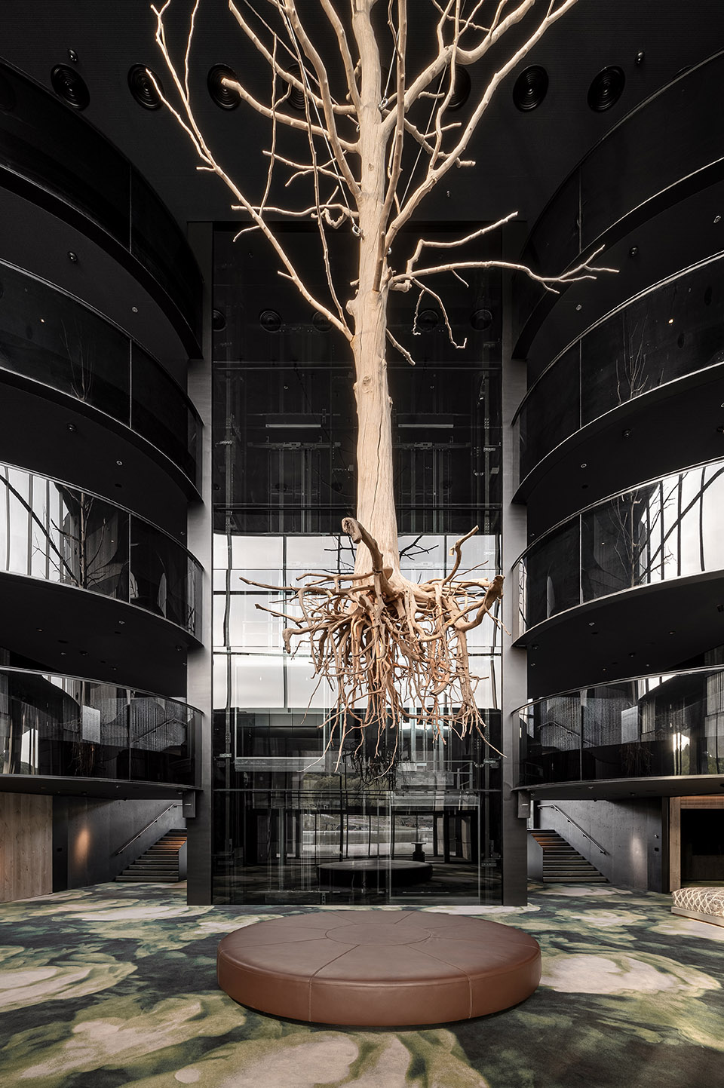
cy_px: 544
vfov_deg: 104.3
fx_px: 423
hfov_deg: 81.1
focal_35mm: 14
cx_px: 362
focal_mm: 14
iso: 200
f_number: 13
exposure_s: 1/25
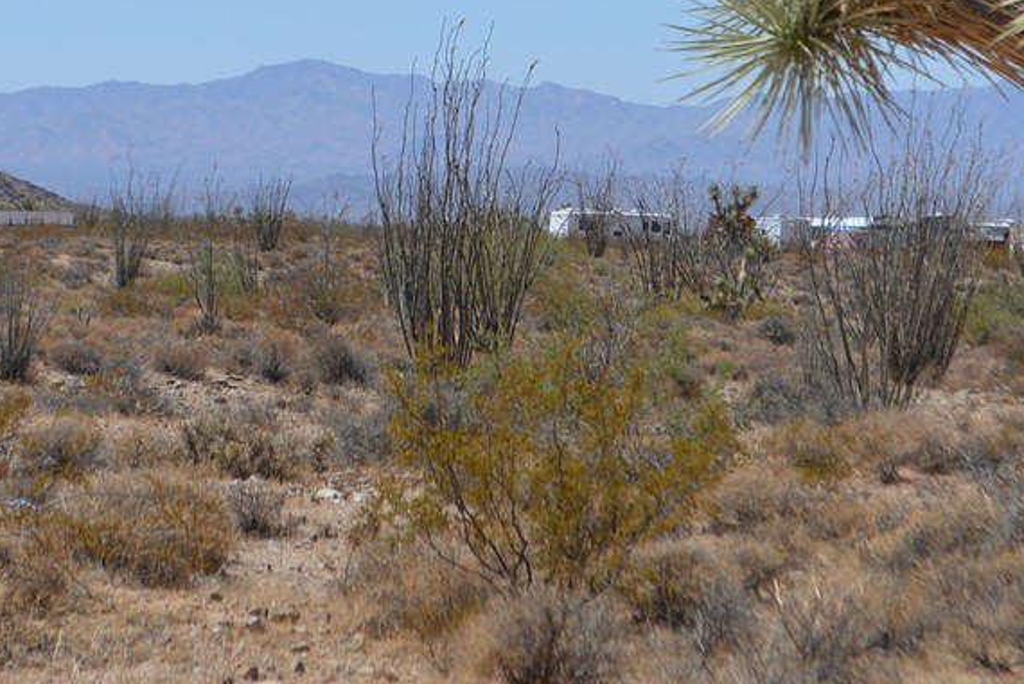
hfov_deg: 13.1
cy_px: 99
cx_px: 534
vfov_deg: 8.7
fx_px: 4468
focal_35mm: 157
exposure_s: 1/2000
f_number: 7.1
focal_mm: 55
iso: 400
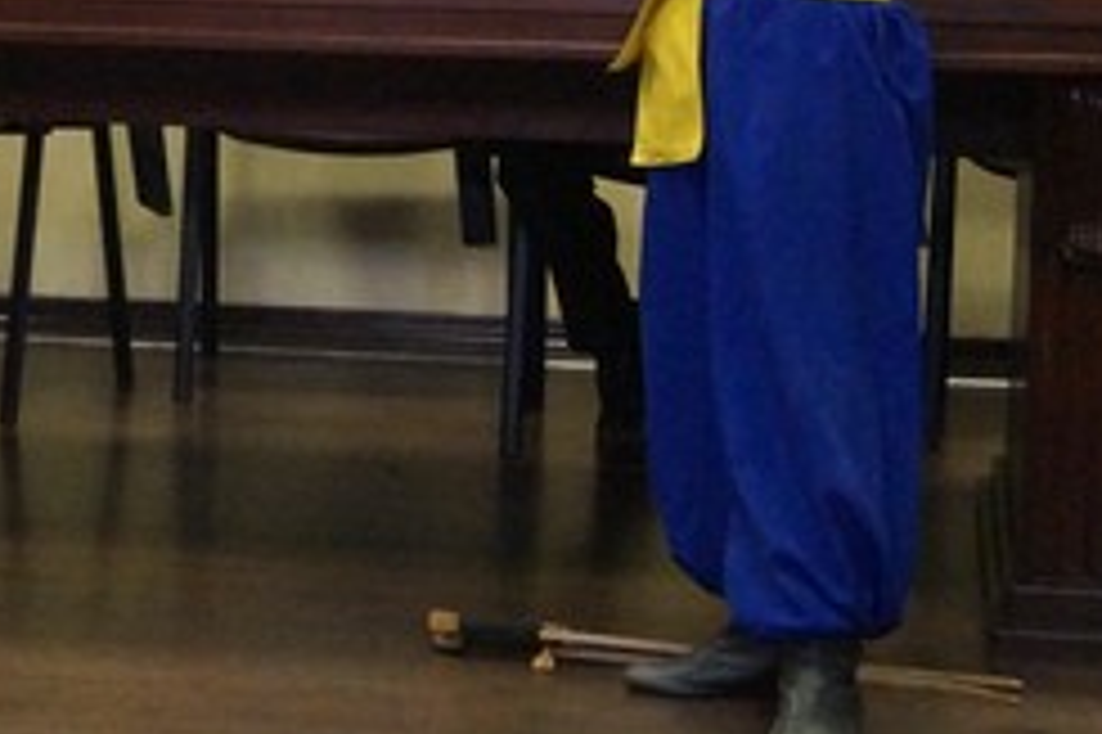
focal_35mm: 121
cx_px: 198
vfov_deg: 11.2
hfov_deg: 16.8
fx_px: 3701
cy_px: 79
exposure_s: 1/160
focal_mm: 22
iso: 2000
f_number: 4
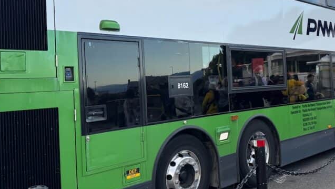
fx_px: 373
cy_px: 73
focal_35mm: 42
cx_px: 203
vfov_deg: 28.3
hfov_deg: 48.0
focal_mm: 6.76
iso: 160
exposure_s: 1/1131
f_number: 1.78
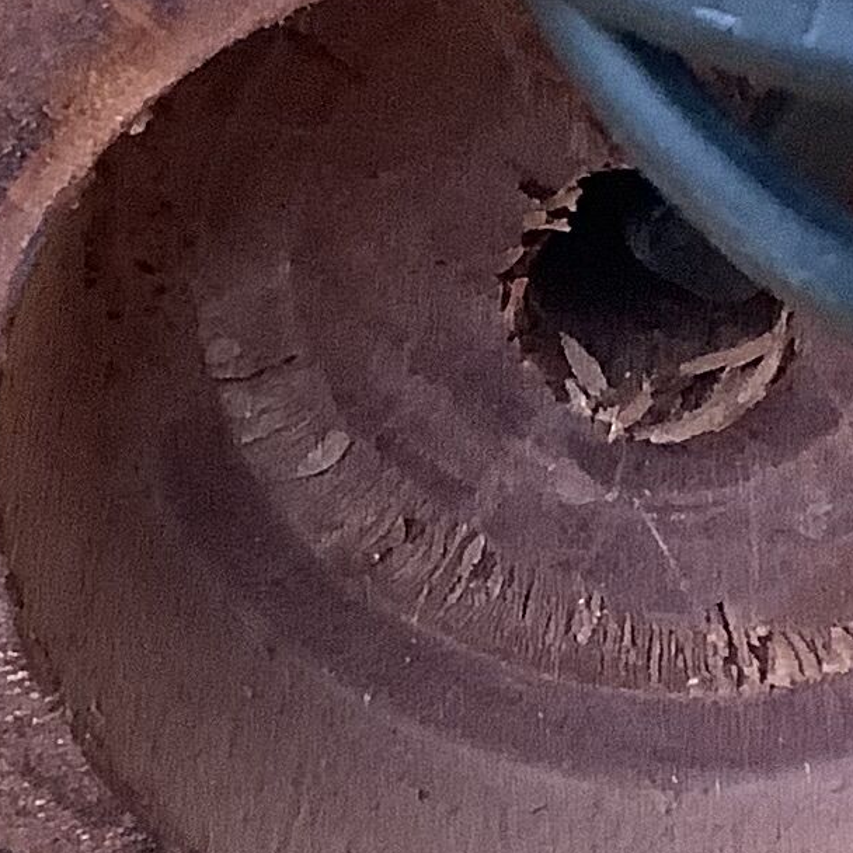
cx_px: 636
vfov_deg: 11.9
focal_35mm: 147
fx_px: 4098
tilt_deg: -14.6
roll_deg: -3.3
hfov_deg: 11.9
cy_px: 424
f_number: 2.4
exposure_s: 1/60
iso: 320
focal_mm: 3.3
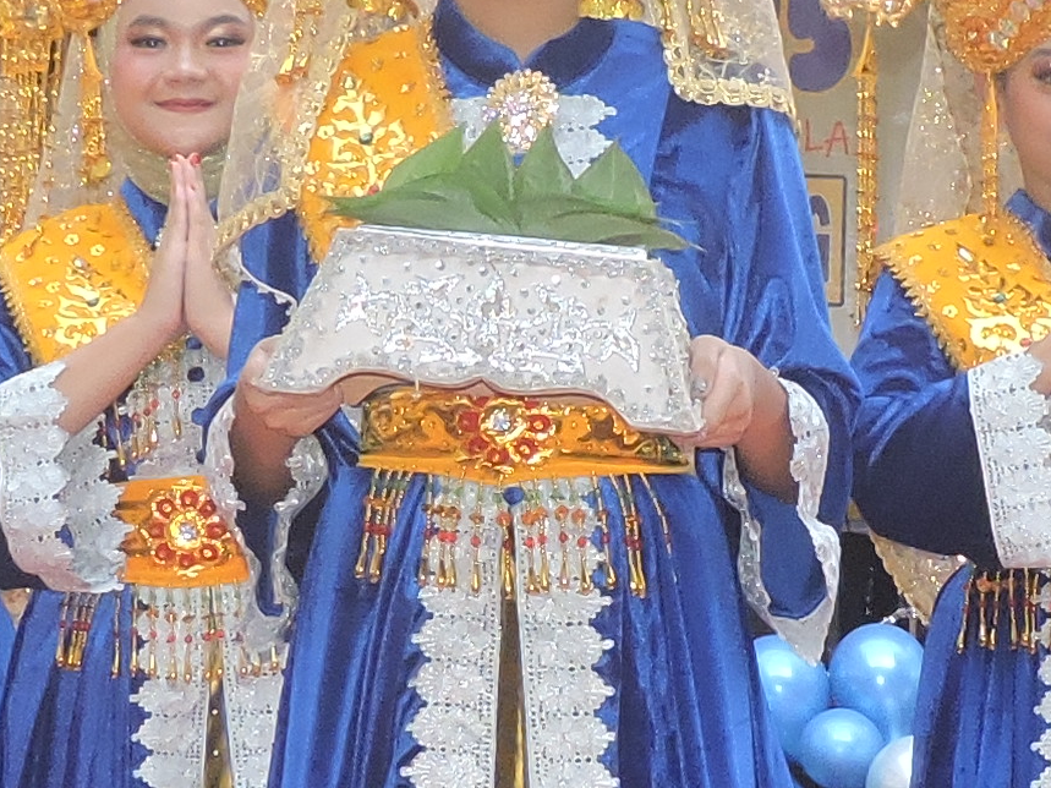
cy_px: 543
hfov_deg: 11.2
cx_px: 622
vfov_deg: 8.4
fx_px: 5373
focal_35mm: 177
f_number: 3.2
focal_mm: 5.9
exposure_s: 1/50
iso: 360
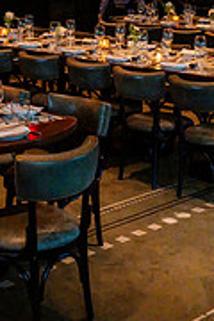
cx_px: 90
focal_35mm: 81
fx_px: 722
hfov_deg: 16.8
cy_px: 36
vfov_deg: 24.4
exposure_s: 1/125
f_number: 3.5
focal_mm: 24
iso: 12800
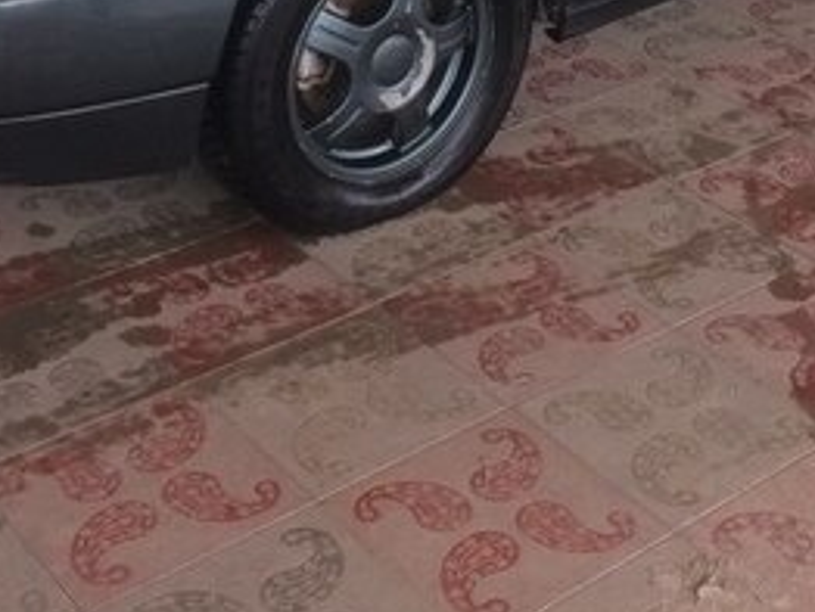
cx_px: 504
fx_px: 1720
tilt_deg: -18.9
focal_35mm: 73
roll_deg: -0.9
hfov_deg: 26.6
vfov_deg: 19.0
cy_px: -144
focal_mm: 4.15
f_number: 2.2
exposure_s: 1/33
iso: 40
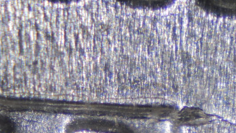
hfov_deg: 16.4
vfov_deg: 9.2
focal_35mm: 131
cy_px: 133
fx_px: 819
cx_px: 118
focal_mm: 55
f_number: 3.5
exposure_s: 1/3
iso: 100
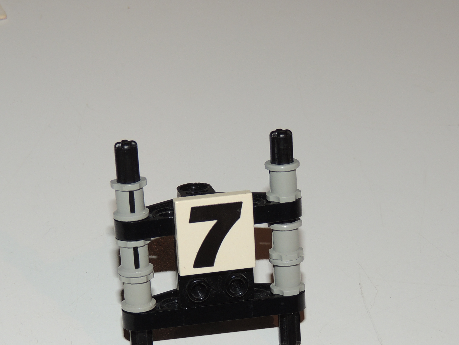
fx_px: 1286
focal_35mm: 97
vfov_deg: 15.2
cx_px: 203
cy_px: 275
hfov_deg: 20.2
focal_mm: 9.8
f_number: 3.7
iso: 110
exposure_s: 1/40
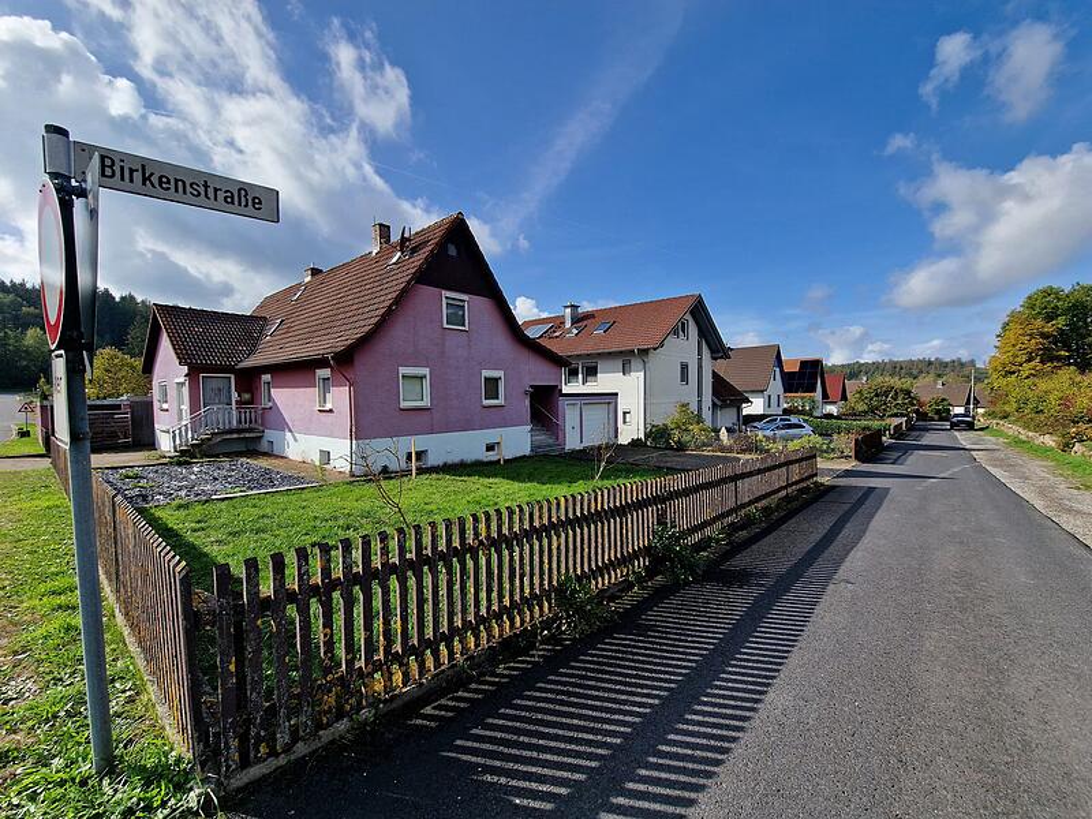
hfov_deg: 106.2
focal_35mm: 13
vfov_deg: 89.9
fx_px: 410
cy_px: 410
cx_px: 546
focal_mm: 2.2
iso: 50
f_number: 2.2
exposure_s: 1/2504
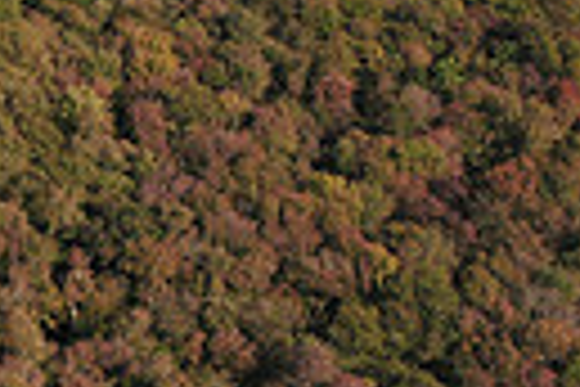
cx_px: -540
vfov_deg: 9.8
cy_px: -250
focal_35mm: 135
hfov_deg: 13.3
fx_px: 2175
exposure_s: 1/250
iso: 250
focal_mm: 20
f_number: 6.3
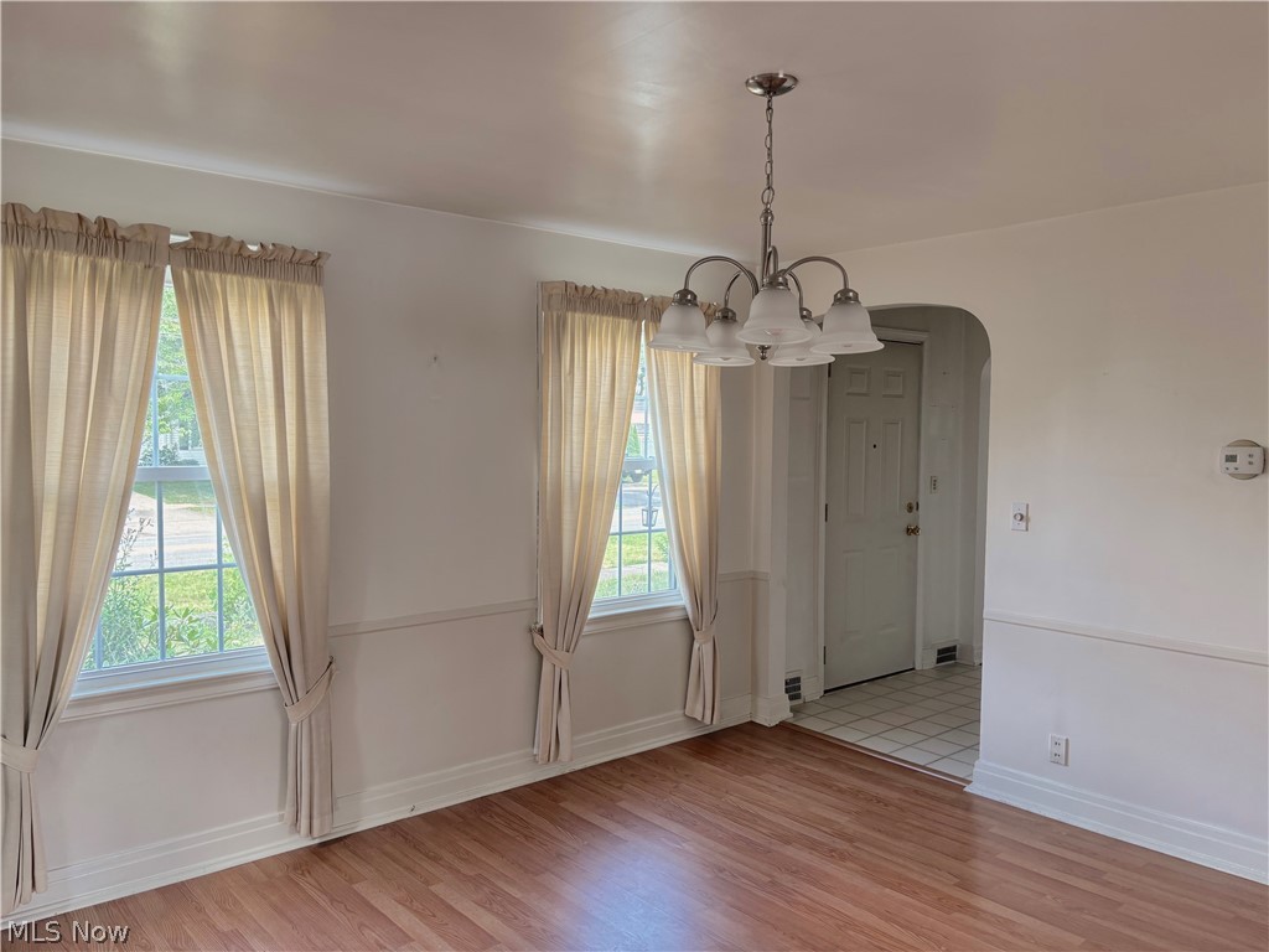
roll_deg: -0.7
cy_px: 476
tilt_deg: -3.4
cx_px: 634
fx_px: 953
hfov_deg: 67.3
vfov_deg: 53.1
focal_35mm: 26
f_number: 1.6
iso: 100
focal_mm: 5.96
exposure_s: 1/60
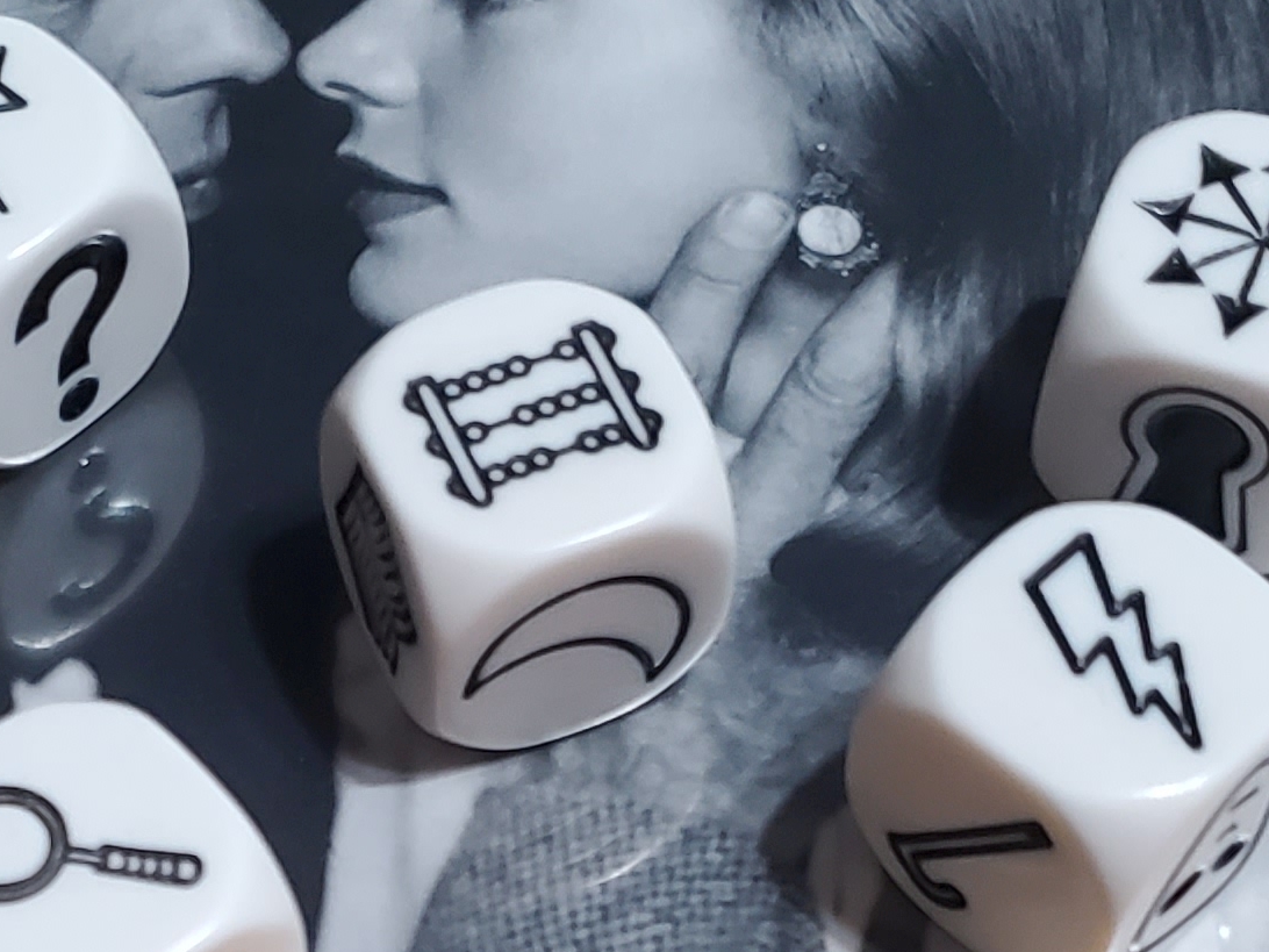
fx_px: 3519
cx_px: 302
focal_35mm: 96
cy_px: 1200
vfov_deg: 14.8
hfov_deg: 20.3
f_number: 1.5
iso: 200
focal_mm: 4.3
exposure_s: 1/40
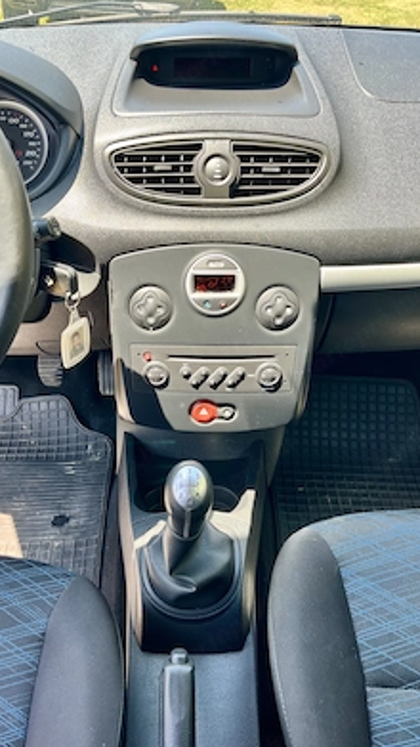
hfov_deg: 40.1
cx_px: 179
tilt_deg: -36.9
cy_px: 369
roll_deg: -4.2
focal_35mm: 29
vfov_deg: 66.1
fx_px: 574
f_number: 1.6
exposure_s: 1/175
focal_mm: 5.1
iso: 40
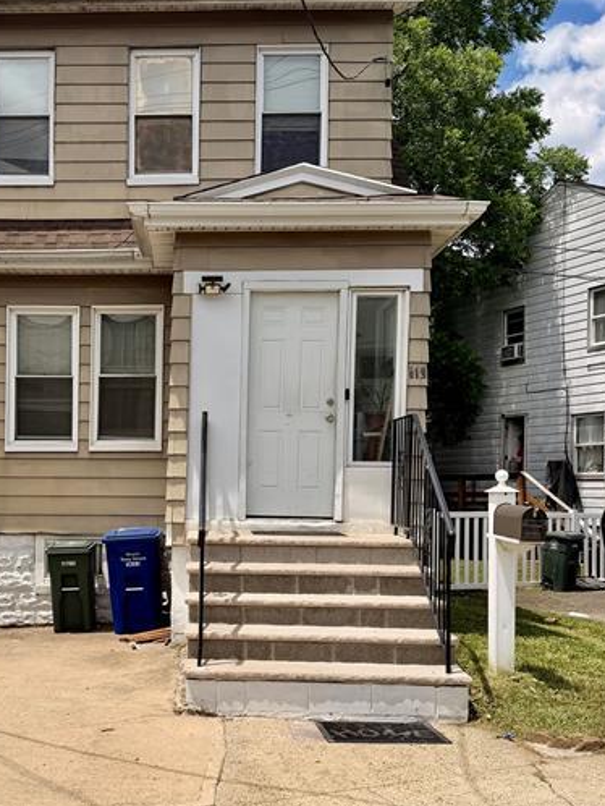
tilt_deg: +0.4
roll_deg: -1.1
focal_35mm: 37
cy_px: 479
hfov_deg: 37.8
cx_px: 160
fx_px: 861
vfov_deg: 49.8
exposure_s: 1/6173
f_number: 1.78
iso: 80
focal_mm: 6.76
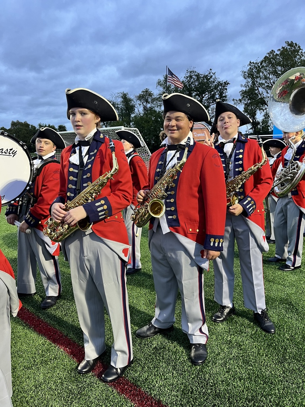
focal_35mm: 26
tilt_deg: -10.0
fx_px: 305
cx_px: 152
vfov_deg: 67.3
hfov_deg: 53.1
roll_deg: +3.1
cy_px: 204
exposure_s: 1/60
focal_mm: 5.1
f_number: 1.6
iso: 100
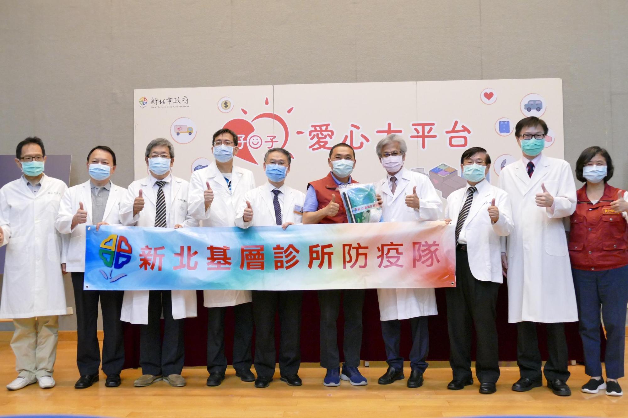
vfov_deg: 35.0
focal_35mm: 38
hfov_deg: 50.7
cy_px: 209
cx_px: 314
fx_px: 663
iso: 1600
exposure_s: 1/60
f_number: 3.1
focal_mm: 13.7
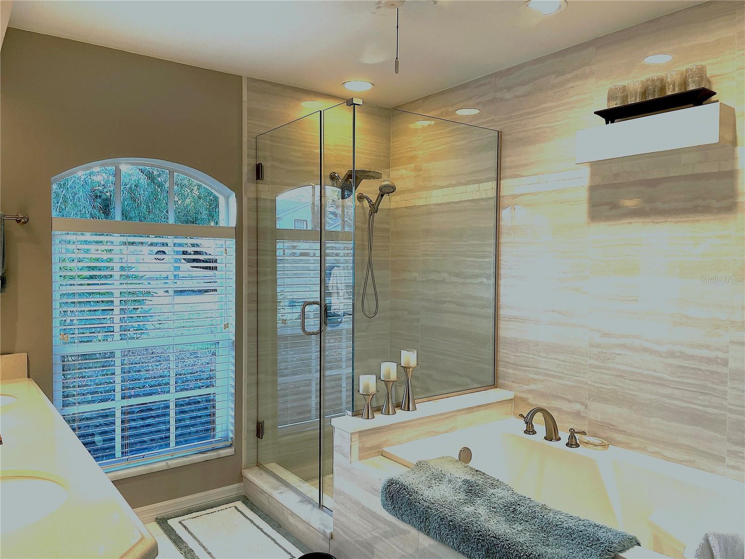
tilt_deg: -1.4
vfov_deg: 53.1
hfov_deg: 67.3
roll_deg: -0.3
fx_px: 560
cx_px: 372
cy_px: 280
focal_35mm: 26
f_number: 1.6
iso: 125
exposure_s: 1/120
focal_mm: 4.2
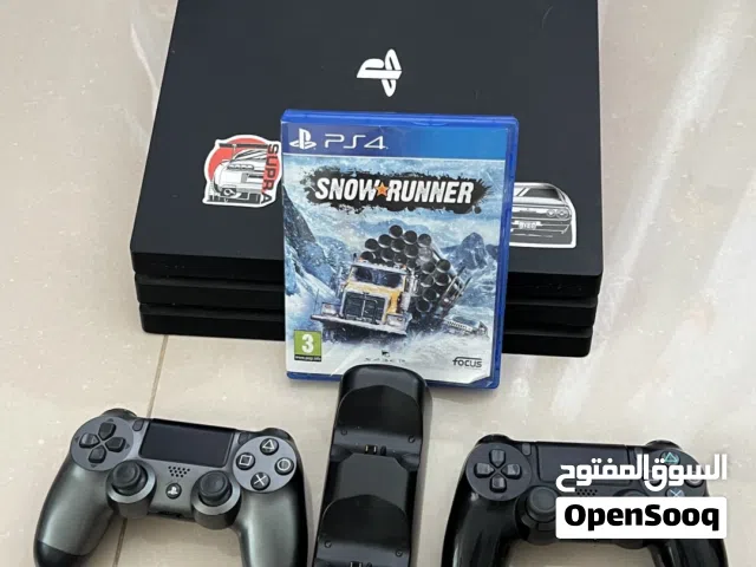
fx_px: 568
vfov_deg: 53.1
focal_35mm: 26
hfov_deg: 67.3
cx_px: 378
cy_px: 284
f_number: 1.5
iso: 400
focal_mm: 5.7
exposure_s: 1/60
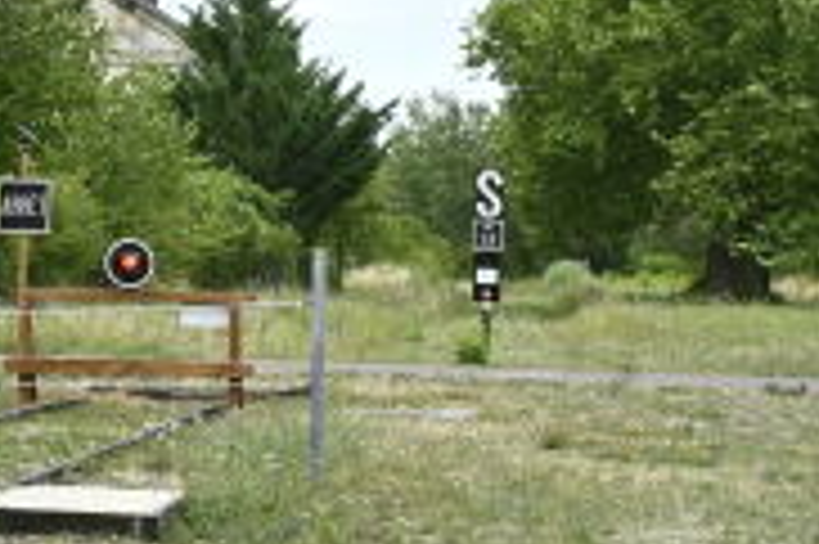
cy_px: 270
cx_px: -684
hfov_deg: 10.4
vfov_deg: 7.4
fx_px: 4205
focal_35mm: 185
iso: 500
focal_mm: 48
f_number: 11
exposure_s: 1/250
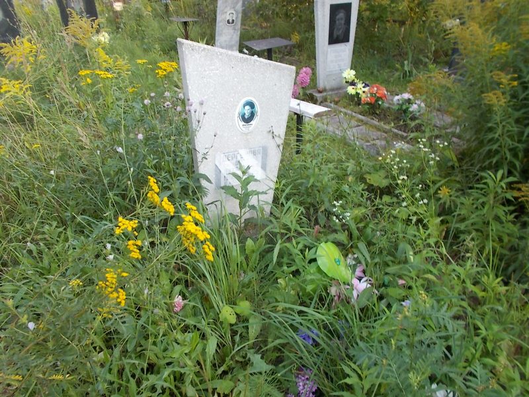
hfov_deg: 67.3
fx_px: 397
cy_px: 198
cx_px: 264
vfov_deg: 53.1
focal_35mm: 26
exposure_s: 1/60
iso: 80
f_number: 3.2
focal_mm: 4.6
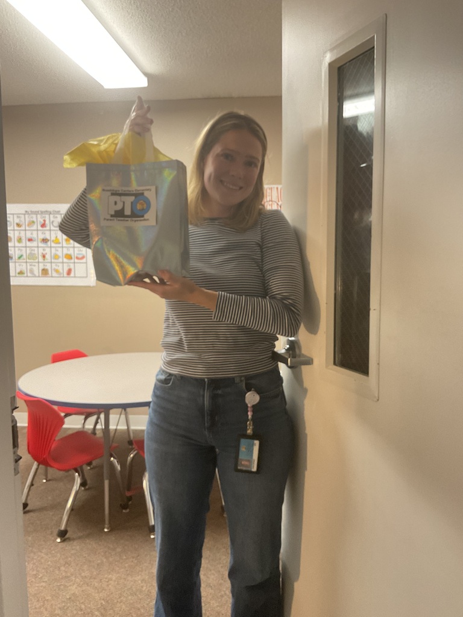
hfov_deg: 48.2
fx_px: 517
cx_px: 232
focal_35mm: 29
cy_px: 308
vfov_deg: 61.7
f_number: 1.8
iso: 125
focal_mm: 3
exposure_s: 1/60
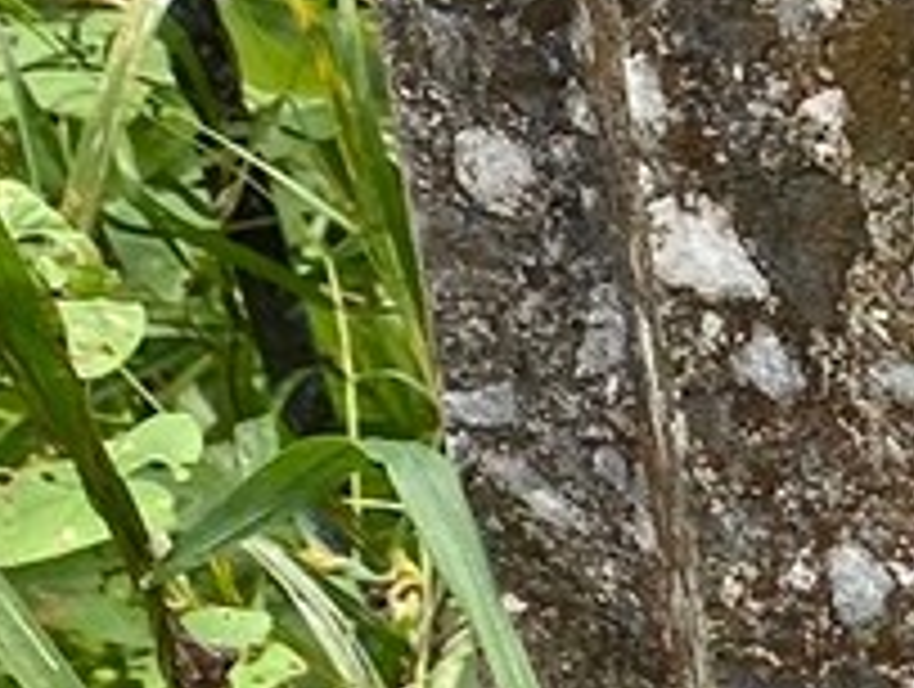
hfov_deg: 9.1
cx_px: 2503
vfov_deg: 7.7
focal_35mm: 184
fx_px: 4867
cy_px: 1425
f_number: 1.8
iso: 32
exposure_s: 1/159
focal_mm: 4.25
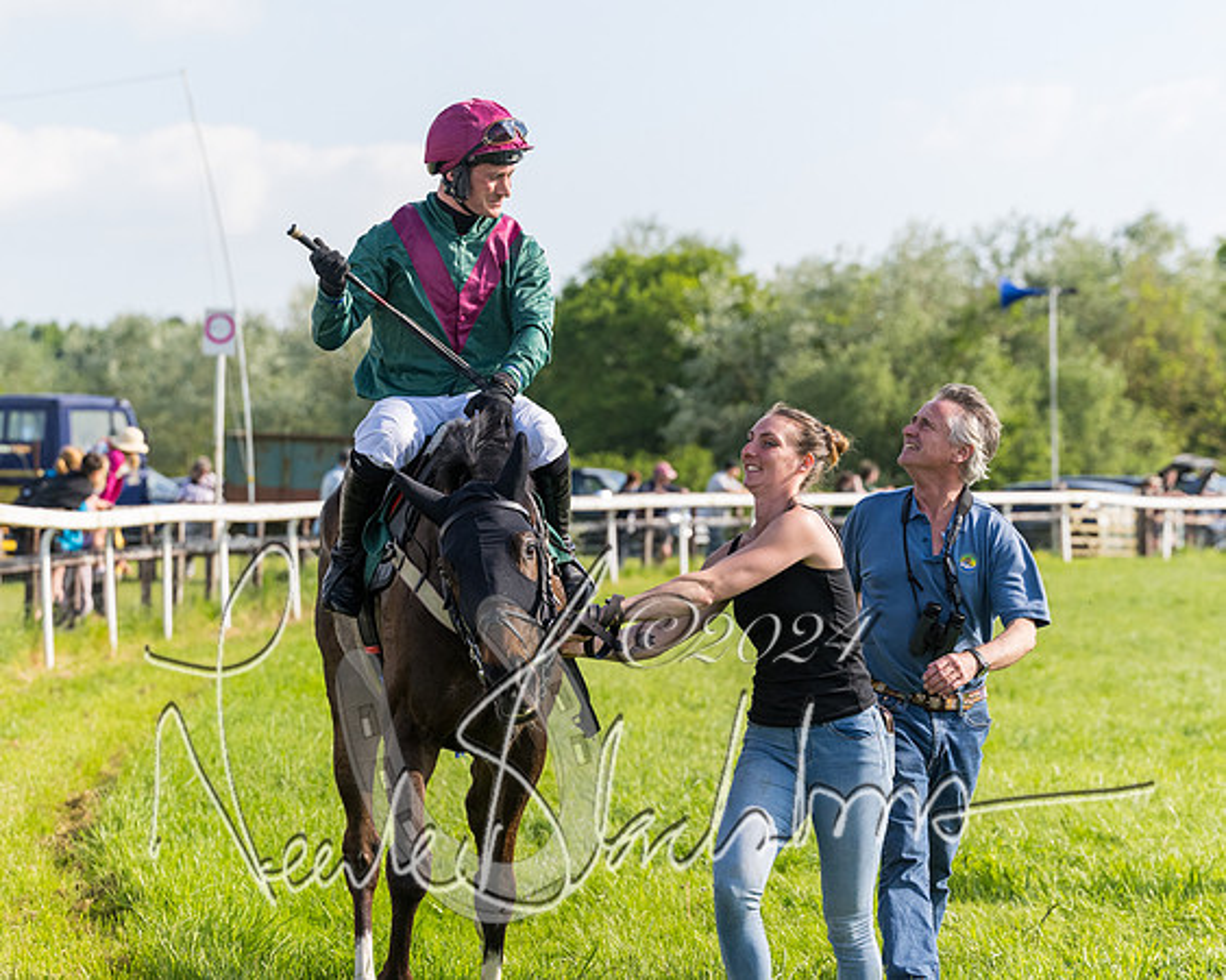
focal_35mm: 141
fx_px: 5105
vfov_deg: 11.0
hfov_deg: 13.7
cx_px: 532
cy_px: 527
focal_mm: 93
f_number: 4
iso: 500
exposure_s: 1/5000
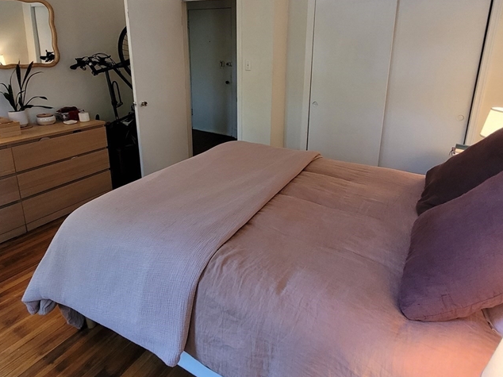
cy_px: 134
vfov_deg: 62.2
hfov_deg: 79.0
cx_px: 263
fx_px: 305
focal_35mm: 21
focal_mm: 1.74
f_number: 2.2
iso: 200
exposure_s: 1/60
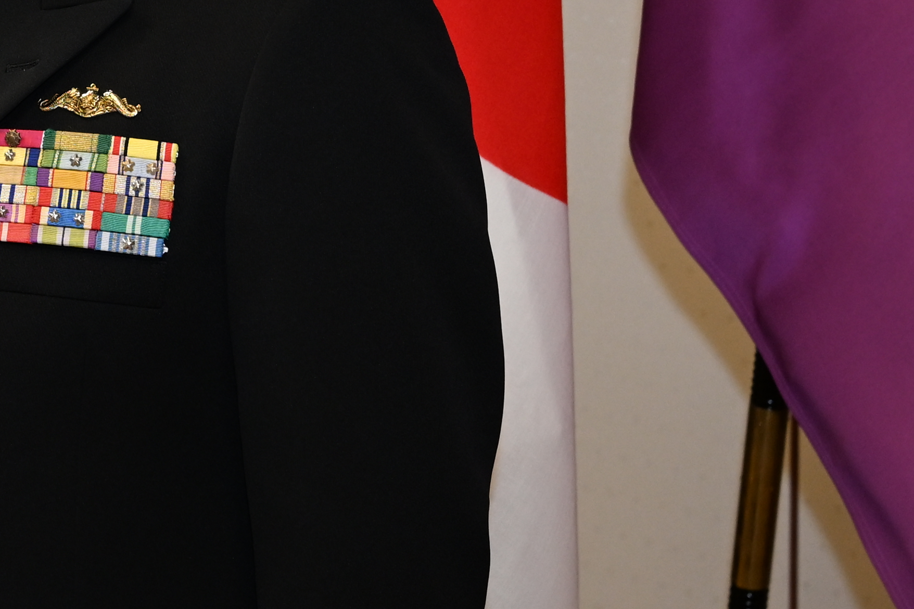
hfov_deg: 12.7
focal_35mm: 155
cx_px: -399
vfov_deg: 8.7
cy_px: -132
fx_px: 3935
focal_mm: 45
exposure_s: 1/200
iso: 1000
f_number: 5.6
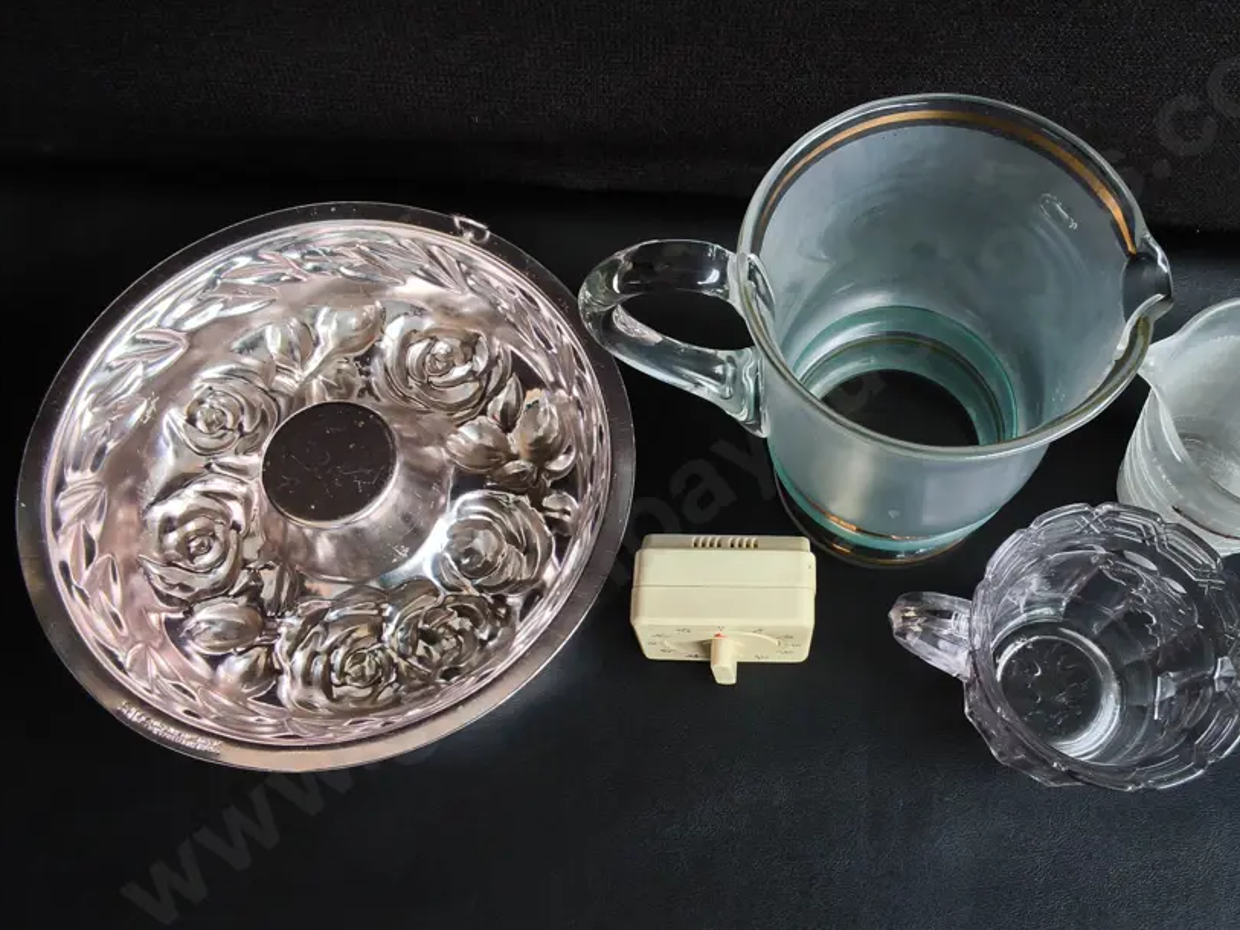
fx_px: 1218
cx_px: 758
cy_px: 445
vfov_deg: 41.8
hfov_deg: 53.5
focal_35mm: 34
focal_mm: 2.87
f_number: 2
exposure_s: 1/100
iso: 64
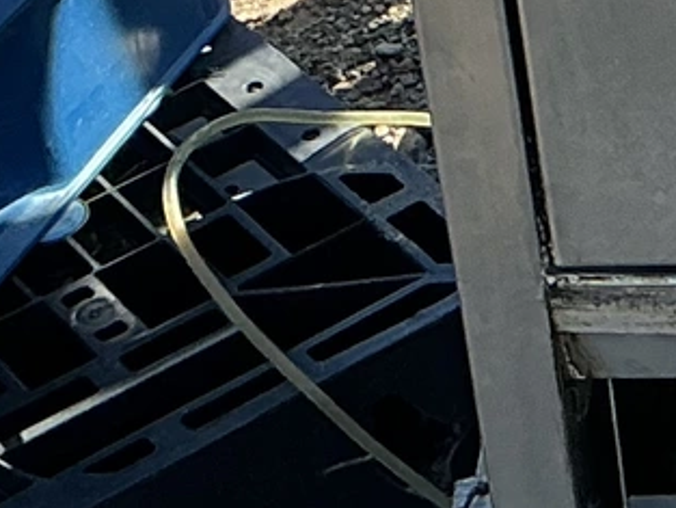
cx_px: 1300
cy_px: -491
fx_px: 3497
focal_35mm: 179
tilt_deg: -27.7
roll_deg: +0.2
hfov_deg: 10.3
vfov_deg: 7.9
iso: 25
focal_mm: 3
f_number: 1.8
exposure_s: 1/593
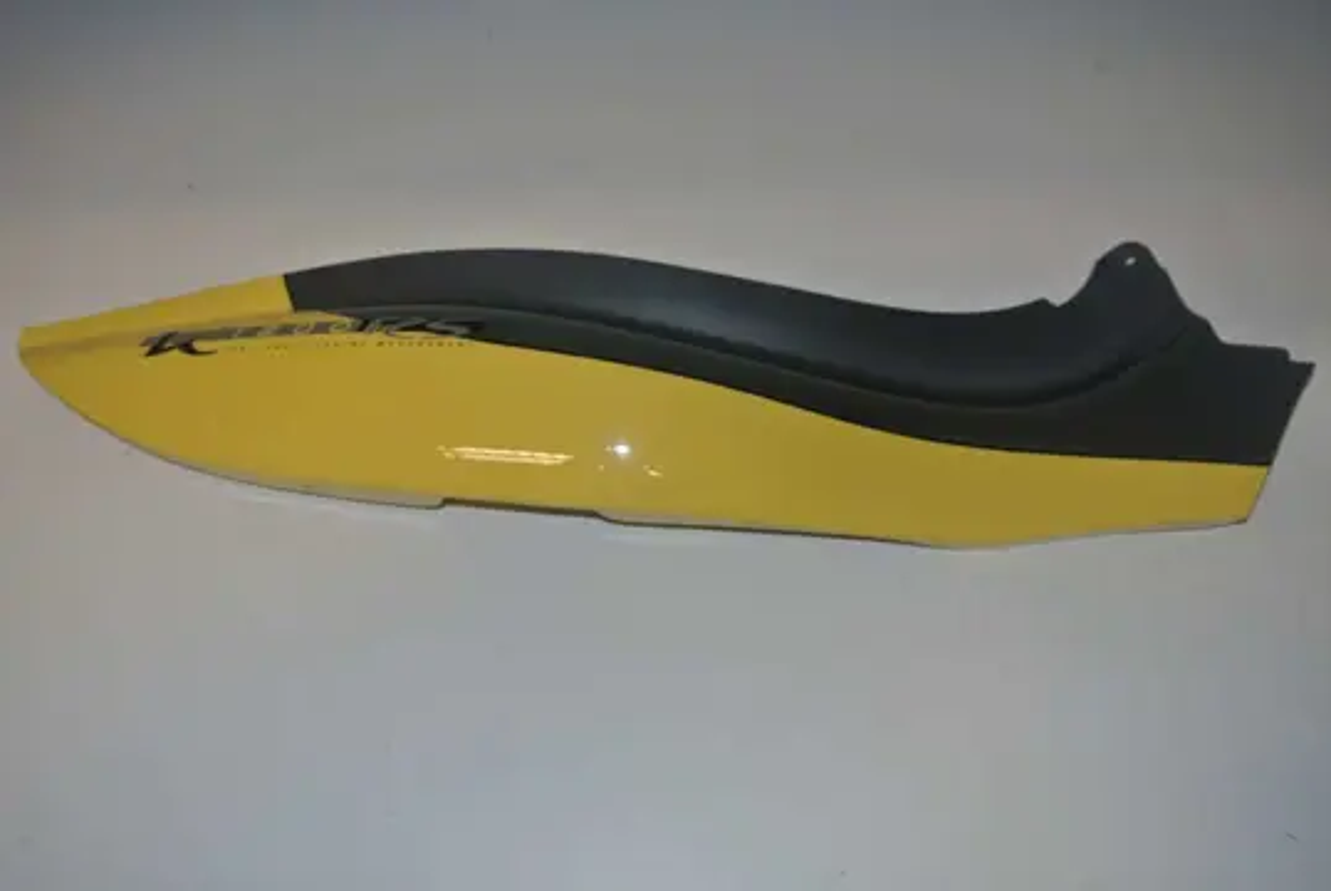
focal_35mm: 34
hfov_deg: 55.7
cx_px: 666
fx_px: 1258
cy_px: 446
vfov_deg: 39.0
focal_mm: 12.7
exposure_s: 1/60
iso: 200
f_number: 3.8
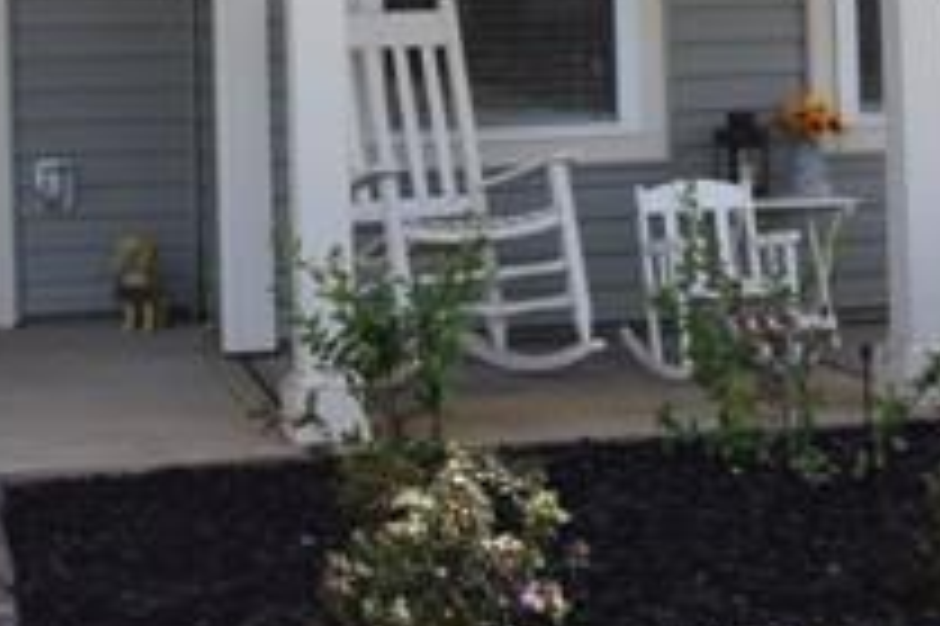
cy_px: -7
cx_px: 301
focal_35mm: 92
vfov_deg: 14.6
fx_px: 2400
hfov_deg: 22.1
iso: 200
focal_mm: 20
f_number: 9
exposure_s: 1/320
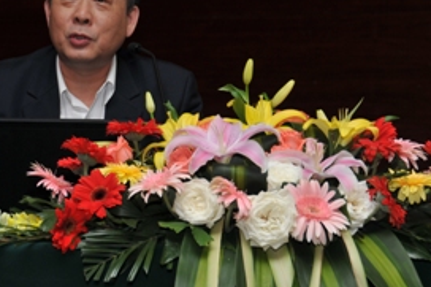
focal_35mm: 148
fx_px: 1771
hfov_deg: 13.9
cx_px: 157
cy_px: 67
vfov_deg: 9.2
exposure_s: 1/125
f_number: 4.8
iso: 200
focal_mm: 60
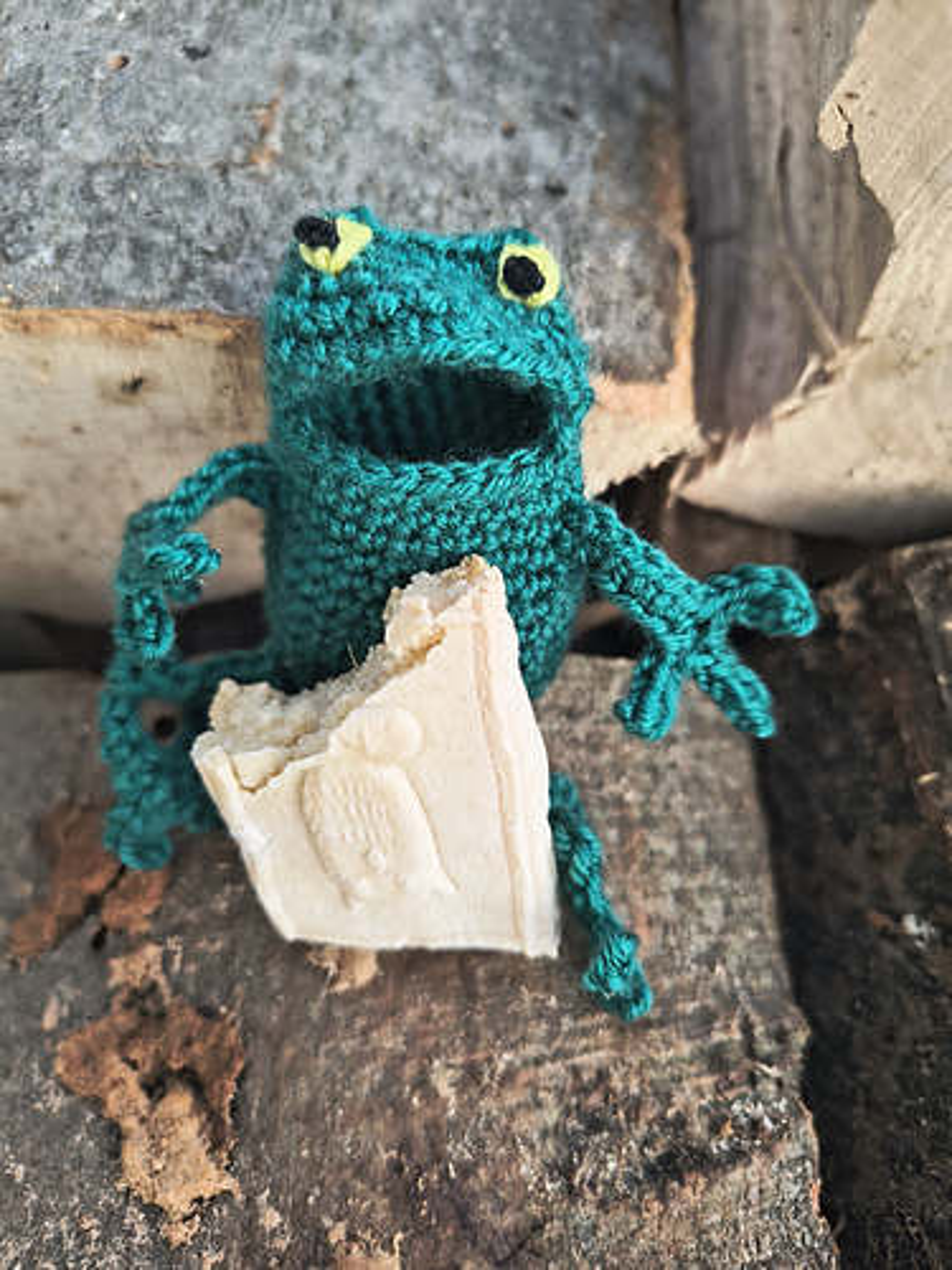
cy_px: 635
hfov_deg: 58.9
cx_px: 476
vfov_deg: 73.9
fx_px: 843
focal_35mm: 23
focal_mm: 5.56
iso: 100
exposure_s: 1/198
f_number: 1.8
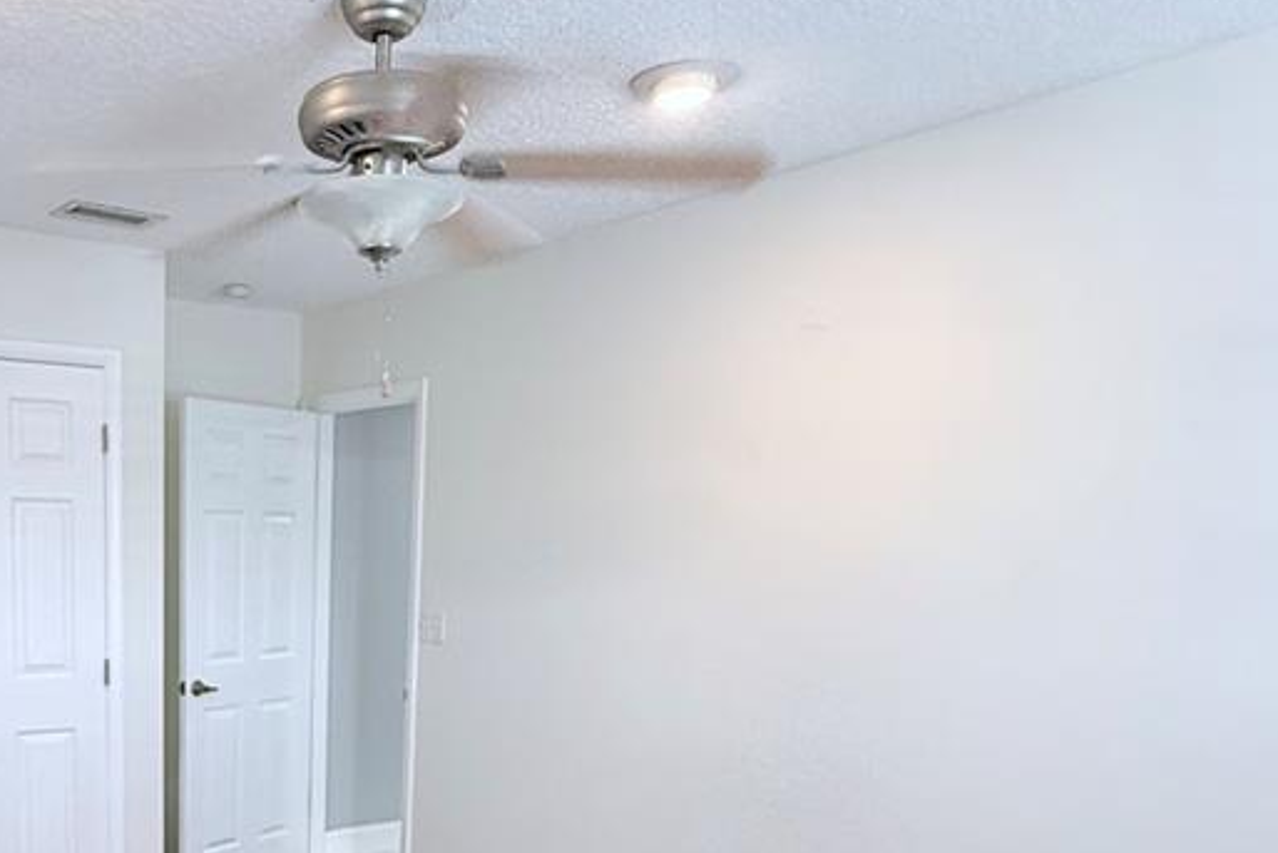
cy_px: 758
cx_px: 269
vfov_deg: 36.6
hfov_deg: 52.4
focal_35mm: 34
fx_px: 1207
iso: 200
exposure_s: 1/60
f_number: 2.2
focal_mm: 2.22
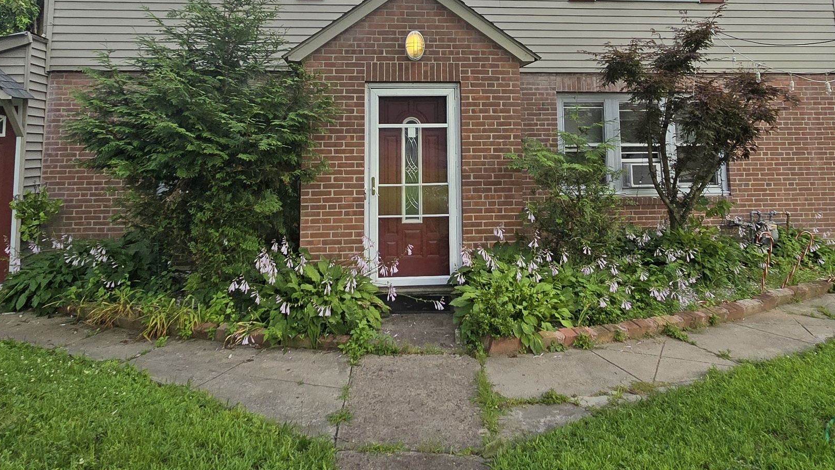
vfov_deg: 39.5
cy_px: 39
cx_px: 418
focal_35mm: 27
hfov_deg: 69.9
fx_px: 598
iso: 50
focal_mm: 2.2
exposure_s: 1/833
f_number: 2.2
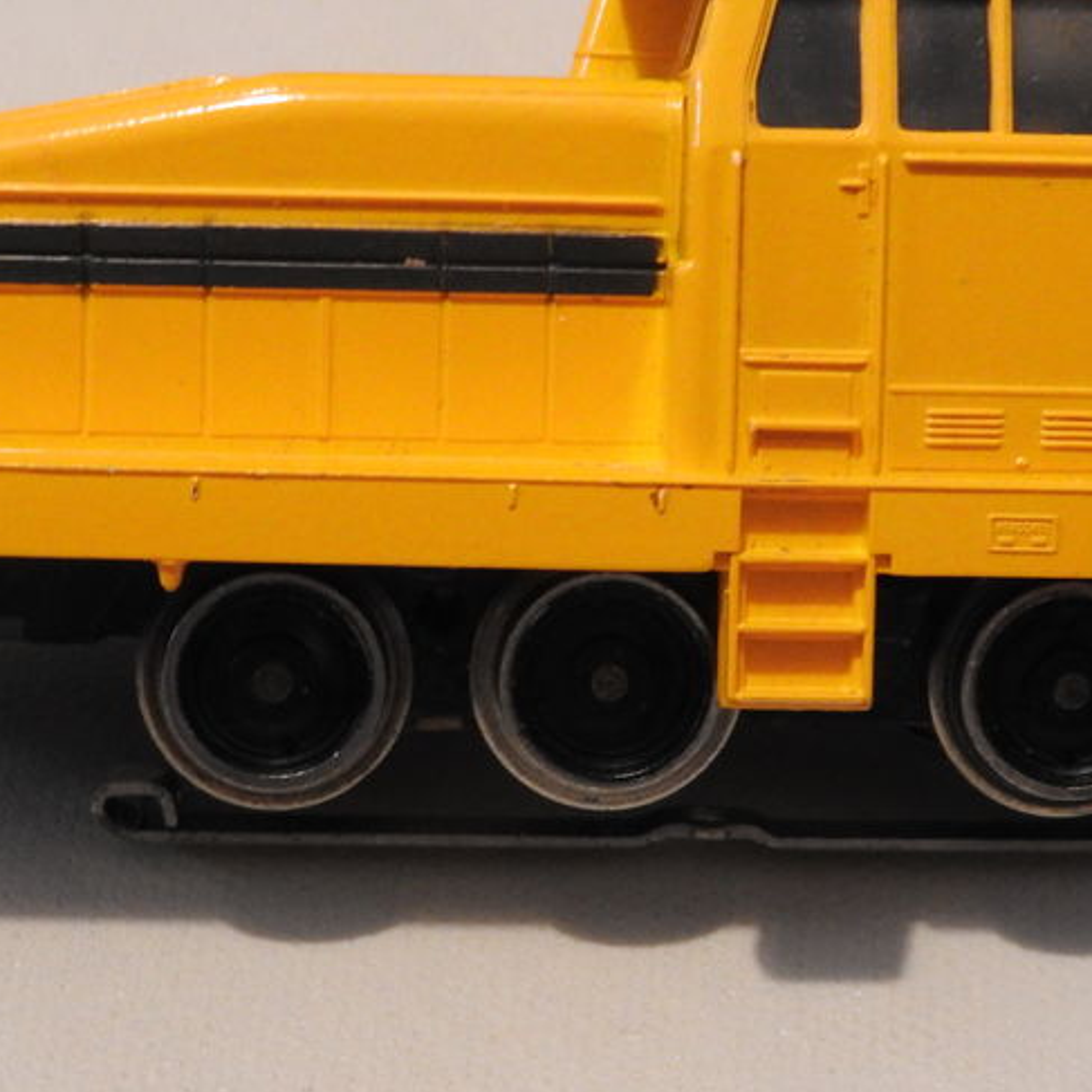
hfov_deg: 14.8
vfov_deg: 14.8
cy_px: 462
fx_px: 4211
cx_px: 655
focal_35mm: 118
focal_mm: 11.6
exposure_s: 1/8
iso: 640
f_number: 4.2
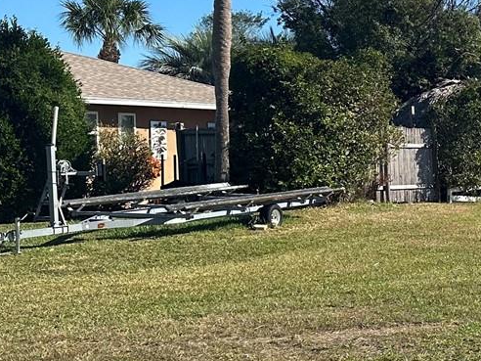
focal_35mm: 78
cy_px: 220
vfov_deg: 18.9
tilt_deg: -4.1
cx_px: 708
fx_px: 1084
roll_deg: +1.9
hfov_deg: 21.3
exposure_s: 1/4545
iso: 80
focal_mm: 6.86
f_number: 1.78
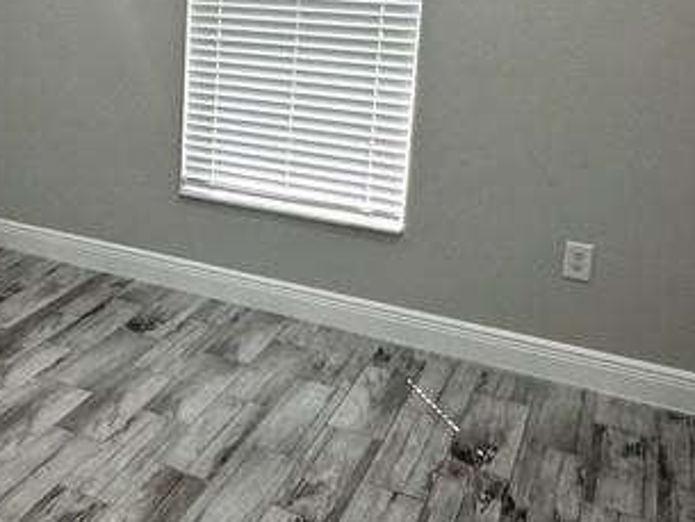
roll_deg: +1.7
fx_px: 944
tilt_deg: -9.8
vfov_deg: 30.1
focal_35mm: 47
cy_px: 96
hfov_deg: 37.2
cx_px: 41
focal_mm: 2.22
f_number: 2.2
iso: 125
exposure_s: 1/120
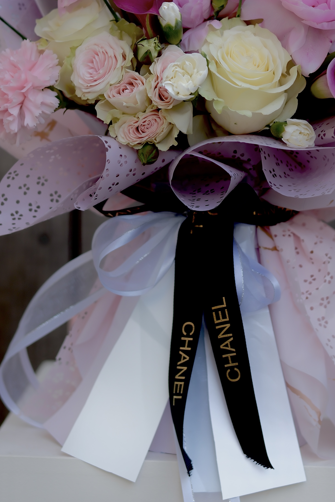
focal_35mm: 132
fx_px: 1843
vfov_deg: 15.4
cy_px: 83
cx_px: 238
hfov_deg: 10.4
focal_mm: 50
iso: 125
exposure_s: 1/125
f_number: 2.2
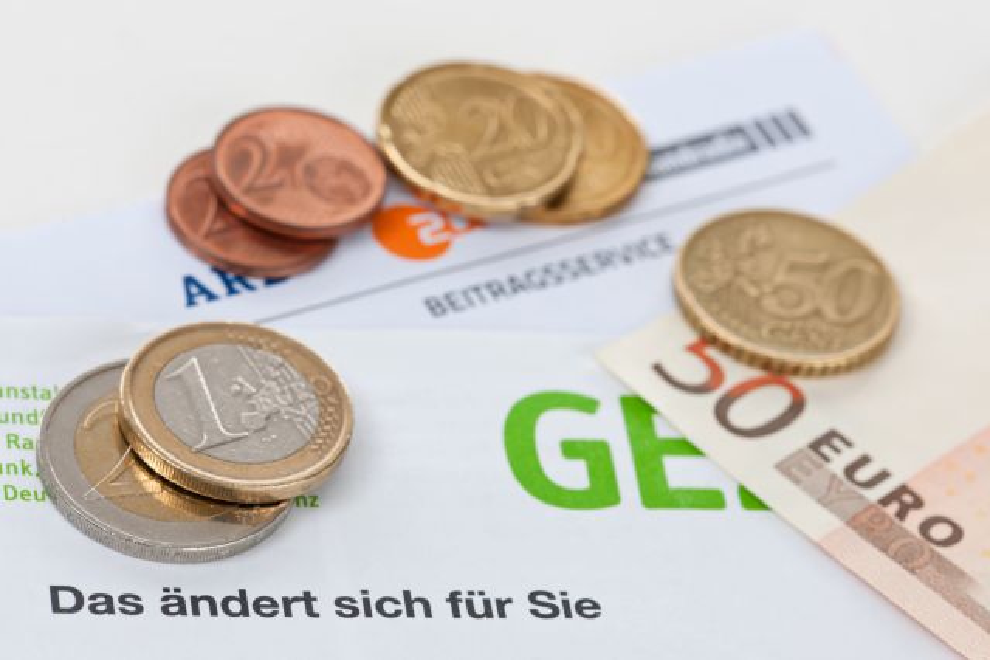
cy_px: 330
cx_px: 495
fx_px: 2887
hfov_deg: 19.5
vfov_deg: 13.0
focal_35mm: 105
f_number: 13
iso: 100
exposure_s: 1/60
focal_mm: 105
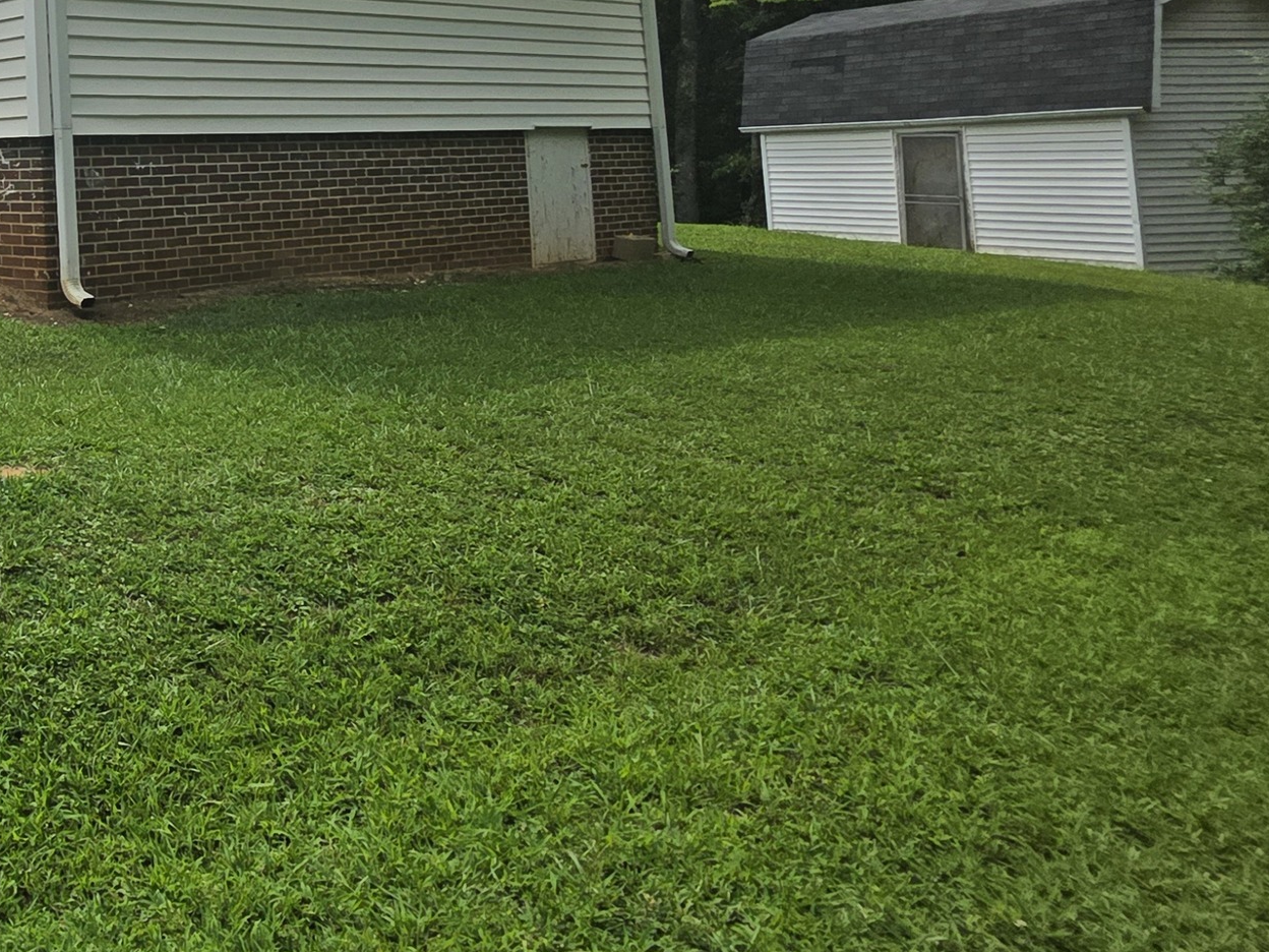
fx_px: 1173
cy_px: 90
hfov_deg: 40.5
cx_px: -241
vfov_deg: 40.7
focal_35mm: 32
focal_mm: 2.2
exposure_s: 1/3455
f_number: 1.9
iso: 40
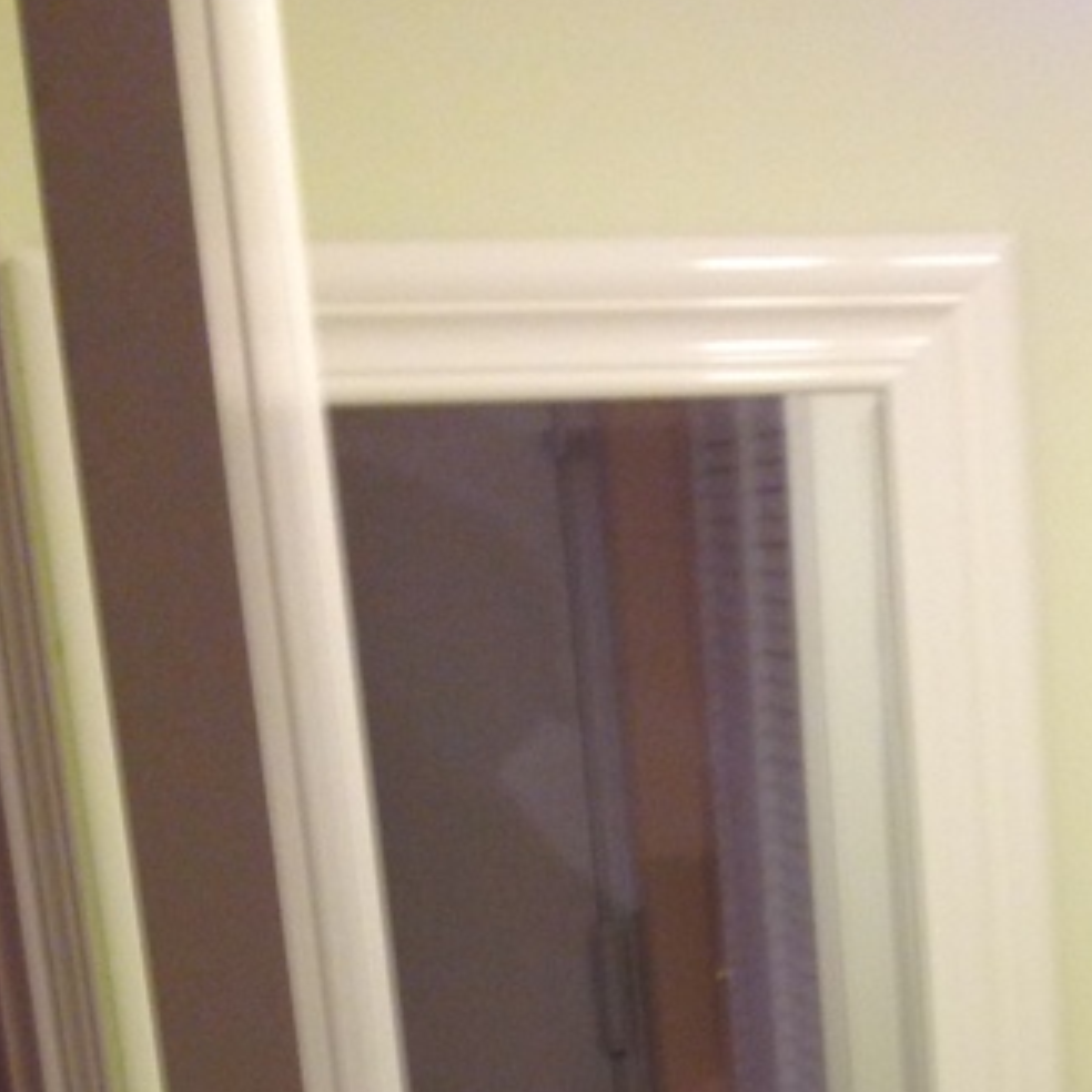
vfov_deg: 16.6
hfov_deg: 17.5
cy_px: 1585
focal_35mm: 96
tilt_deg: -13.7
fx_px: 3426
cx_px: 1199
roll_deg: +2.1
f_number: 2.4
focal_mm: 4.12
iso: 100
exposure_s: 1/20
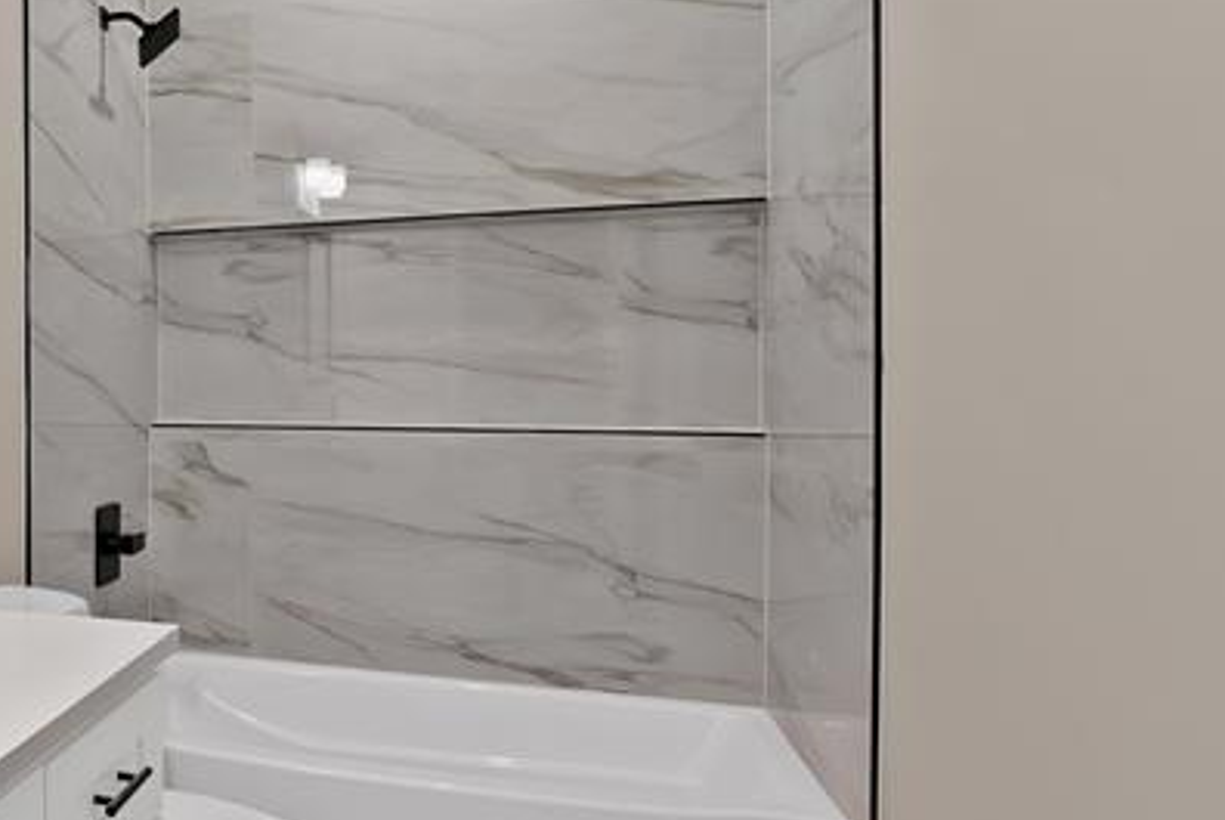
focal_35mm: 31
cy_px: 393
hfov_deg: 48.8
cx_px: -15
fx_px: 1056
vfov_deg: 42.4
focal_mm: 12
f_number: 9
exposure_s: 1/3
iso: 640
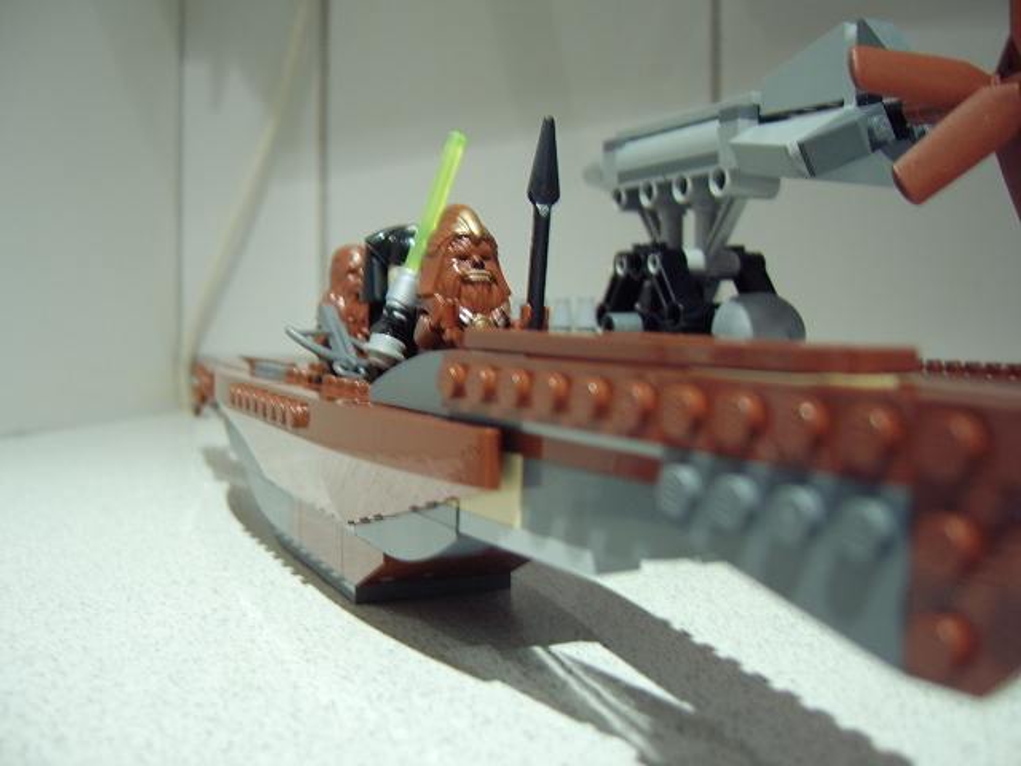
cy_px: 383
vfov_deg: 45.4
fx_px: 914
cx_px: 510
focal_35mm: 31
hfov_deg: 58.4
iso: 100
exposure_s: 1/6
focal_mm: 8.13
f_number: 2.7
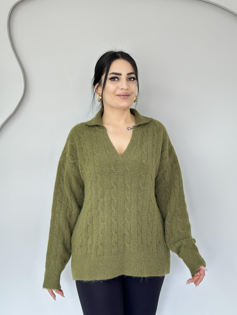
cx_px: 118
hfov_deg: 30.3
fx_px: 438
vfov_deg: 39.7
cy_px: 158
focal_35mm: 48
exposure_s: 1/100
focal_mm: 6.86
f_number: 1.78
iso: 80
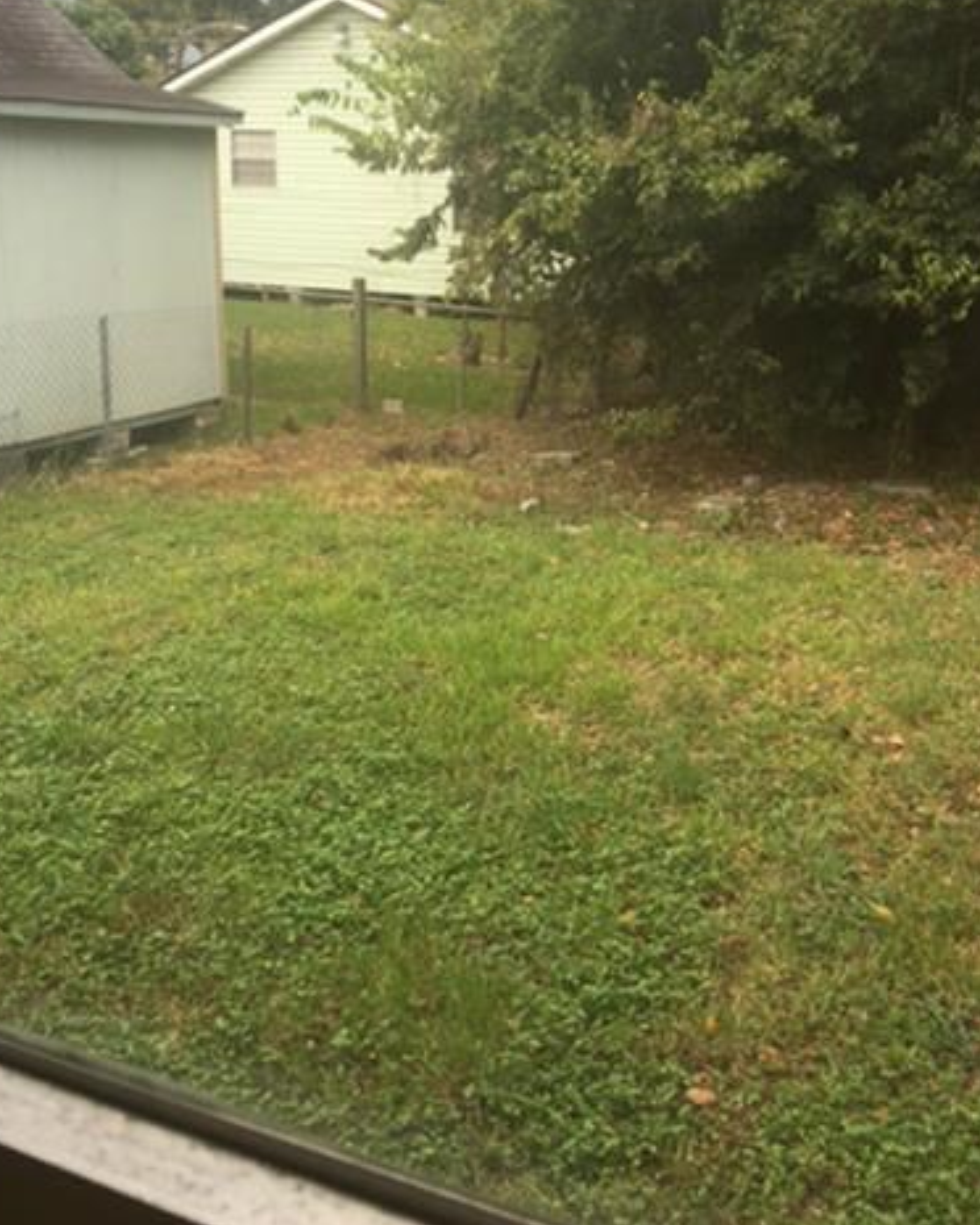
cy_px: 429
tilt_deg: -9.6
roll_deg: -0.3
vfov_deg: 46.3
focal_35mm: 39
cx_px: 551
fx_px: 1414
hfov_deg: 38.2
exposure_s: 1/267
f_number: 2.2
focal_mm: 4.15
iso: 25
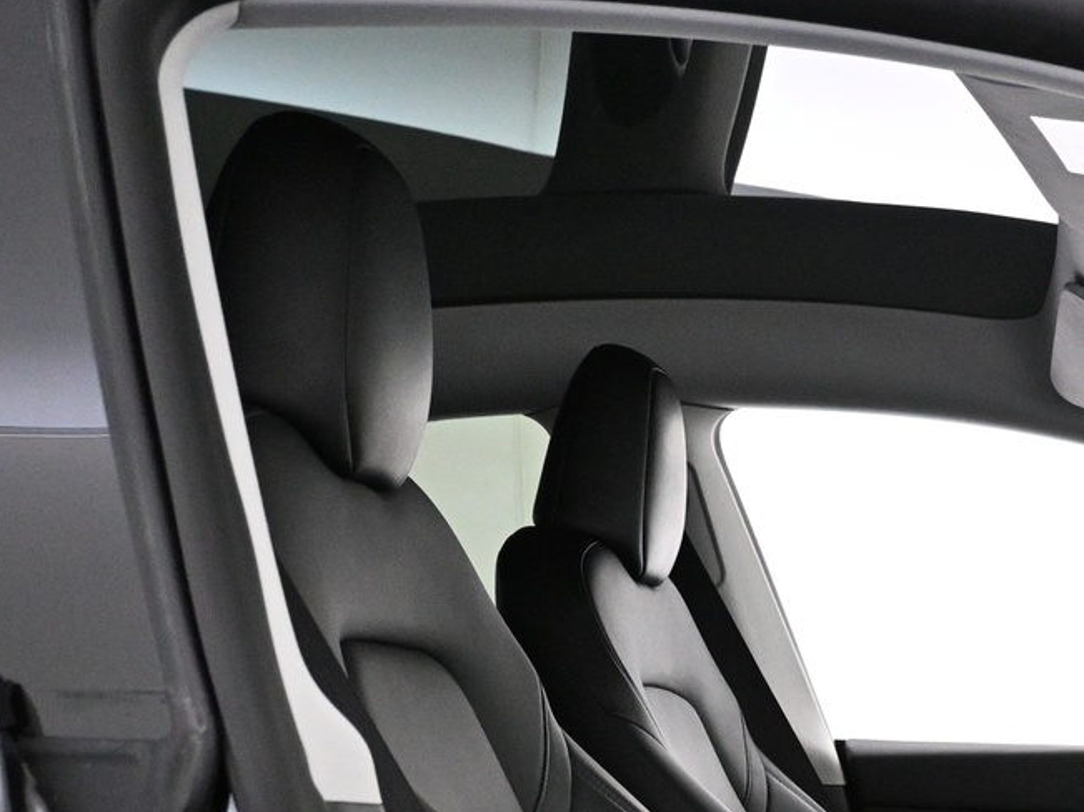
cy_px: 879
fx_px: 2135
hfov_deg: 26.8
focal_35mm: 68
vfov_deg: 20.6
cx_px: 1101
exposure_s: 1/100
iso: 4000
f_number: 3.8
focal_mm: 19
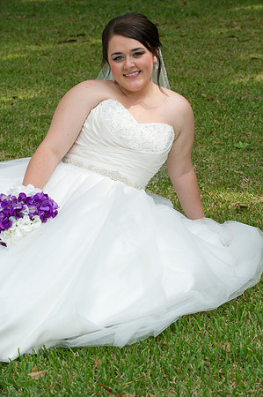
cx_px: 132
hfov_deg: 11.4
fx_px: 1318
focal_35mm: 120
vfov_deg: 17.1
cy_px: 198
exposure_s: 1/160
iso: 320
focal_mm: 120
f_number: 8
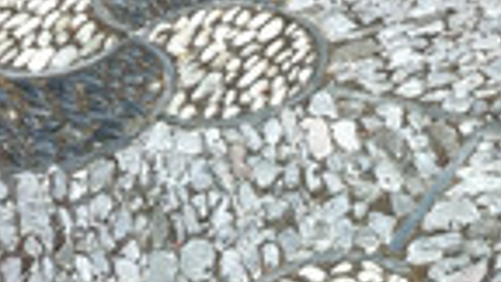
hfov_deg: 15.6
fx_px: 1754
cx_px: 614
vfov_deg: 8.0
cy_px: -533
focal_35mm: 132
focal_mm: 3.85
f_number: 2.8
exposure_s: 1/500
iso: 80
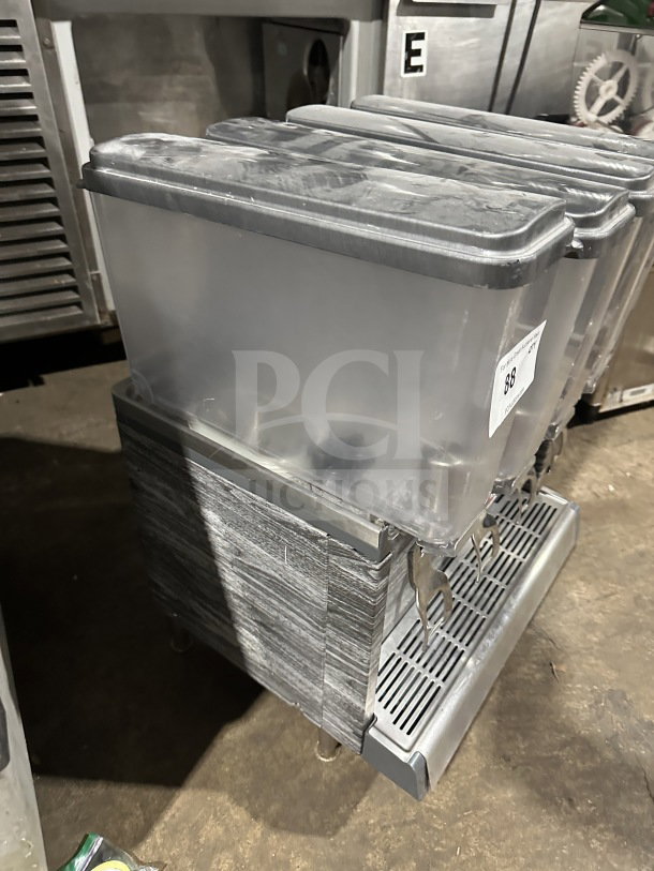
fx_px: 604
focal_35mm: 24
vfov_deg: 71.6
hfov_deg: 56.8
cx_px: 327
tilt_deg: -33.0
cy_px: 436
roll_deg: -2.5
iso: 800
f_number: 1.78
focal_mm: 6.86
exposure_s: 1/60
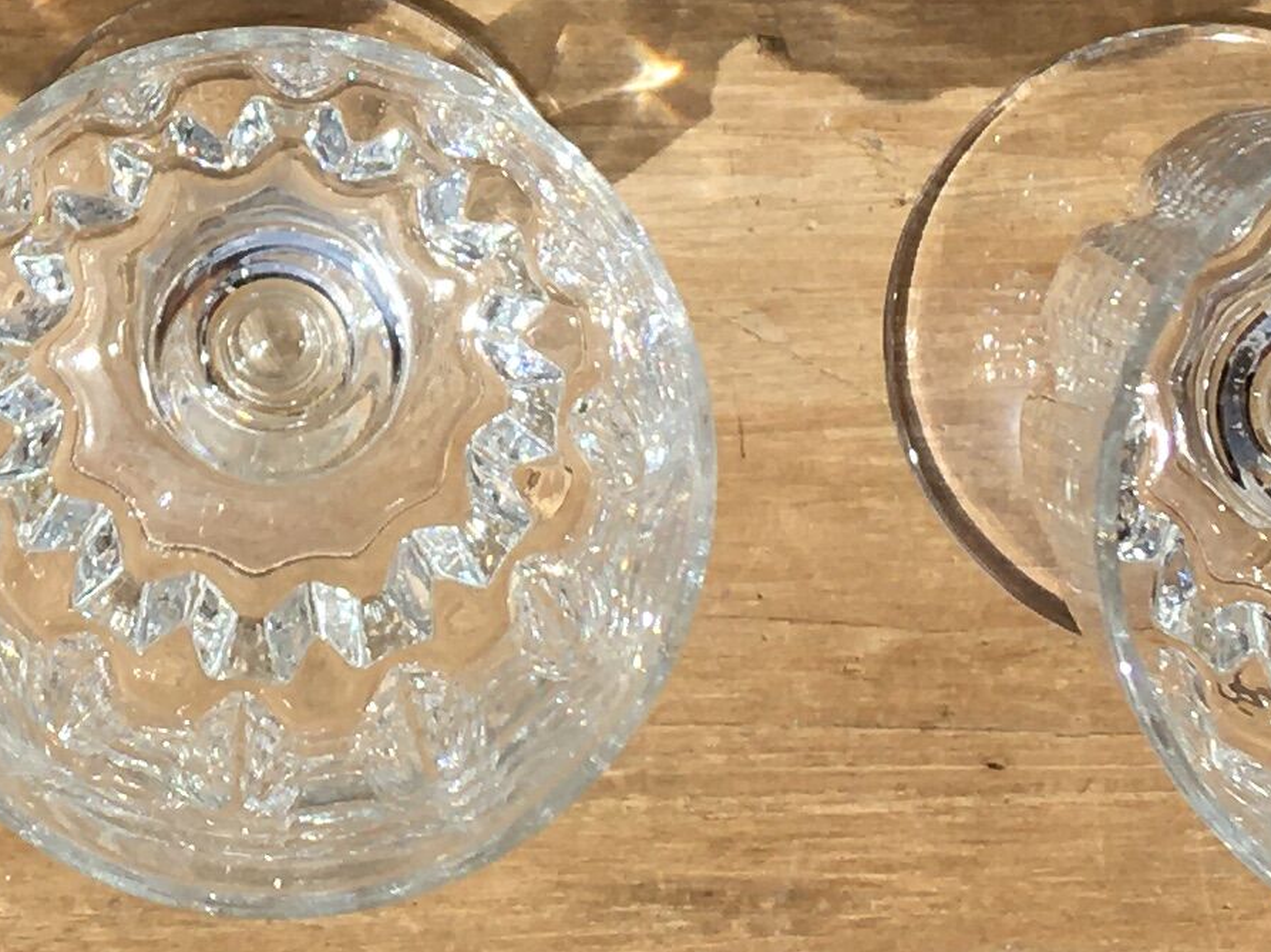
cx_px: 102
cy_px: -265
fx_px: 4808
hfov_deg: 14.9
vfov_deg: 11.1
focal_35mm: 131
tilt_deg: -86.6
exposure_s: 1/2404
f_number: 2.2
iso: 25
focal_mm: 4.15
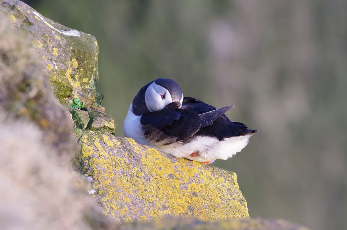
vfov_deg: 3.0
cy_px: 115
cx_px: 174
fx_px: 4334
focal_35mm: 450
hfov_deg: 4.6
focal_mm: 300
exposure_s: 1/200
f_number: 7.1
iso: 1600
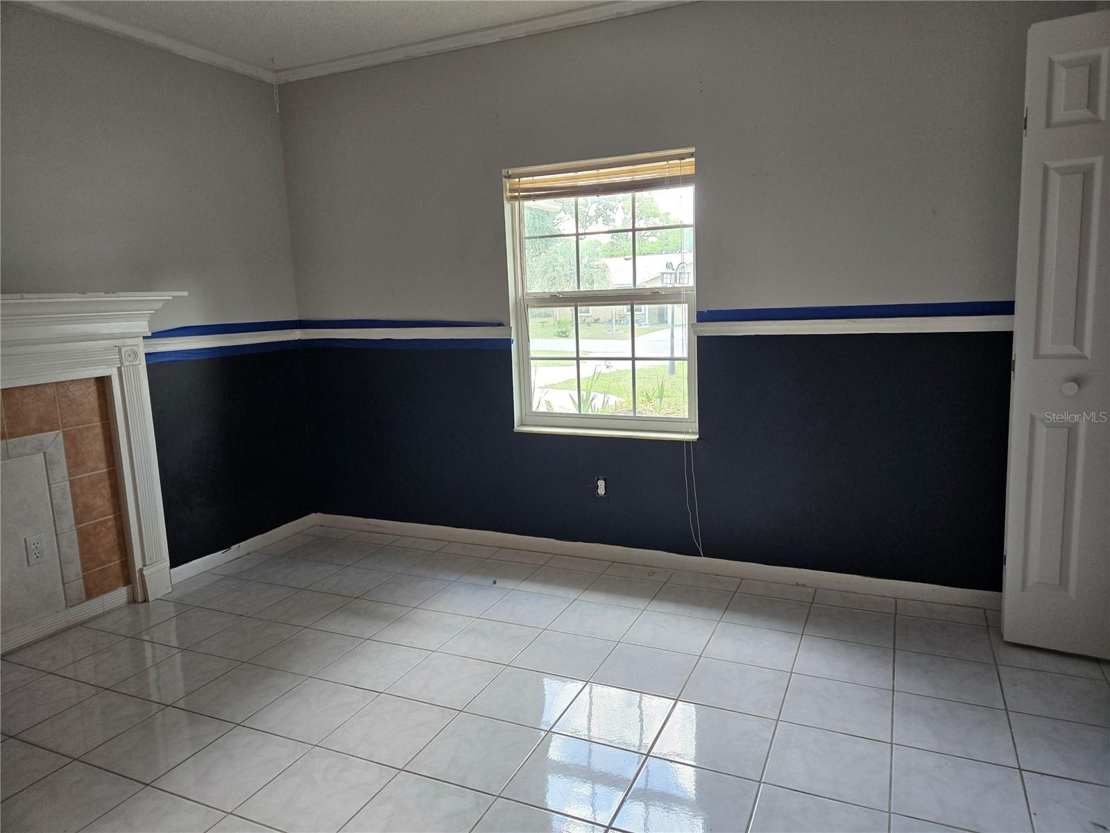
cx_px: 555
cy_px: 416
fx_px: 738
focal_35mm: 23
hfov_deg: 73.9
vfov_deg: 58.9
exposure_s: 1/120
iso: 160
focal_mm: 5.4
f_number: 1.8
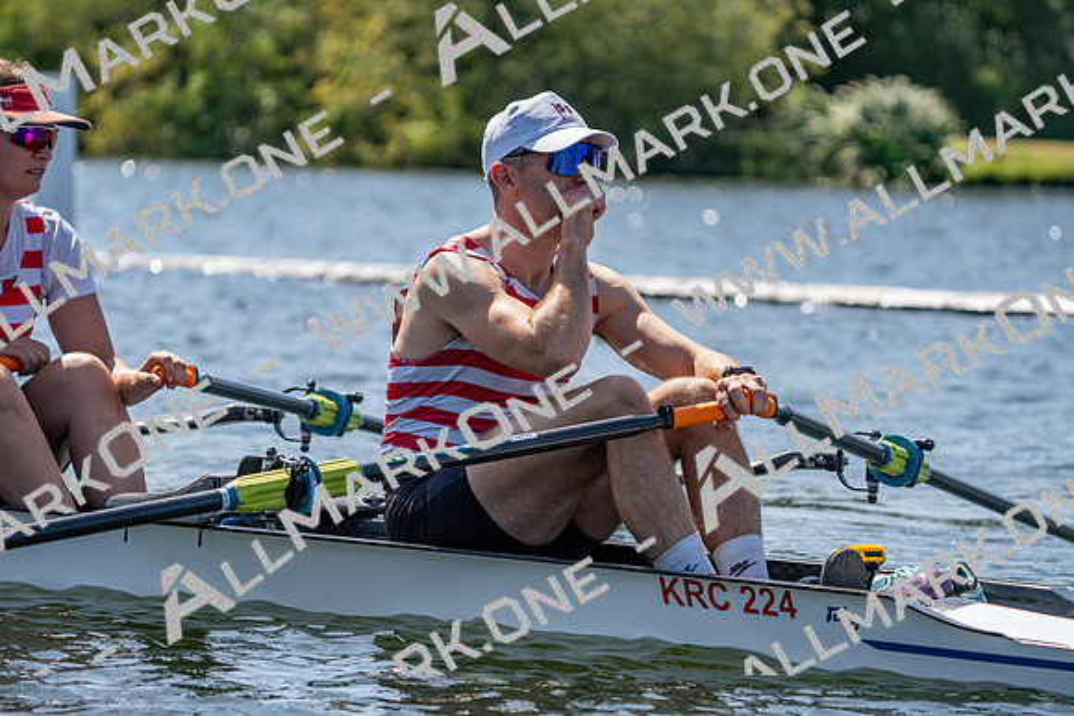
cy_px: 358
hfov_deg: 10.3
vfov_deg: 6.9
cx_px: 537
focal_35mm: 200
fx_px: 5968
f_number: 5.6
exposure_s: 1/2000
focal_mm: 200
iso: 320
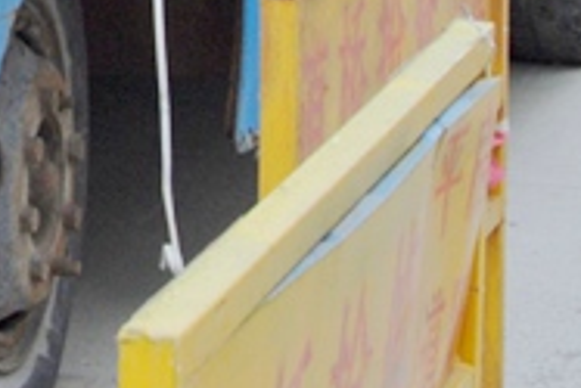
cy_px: -445
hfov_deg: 10.1
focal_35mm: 192
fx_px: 3101
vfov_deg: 6.9
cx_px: -454
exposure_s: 1/13
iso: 200
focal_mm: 24
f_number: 14
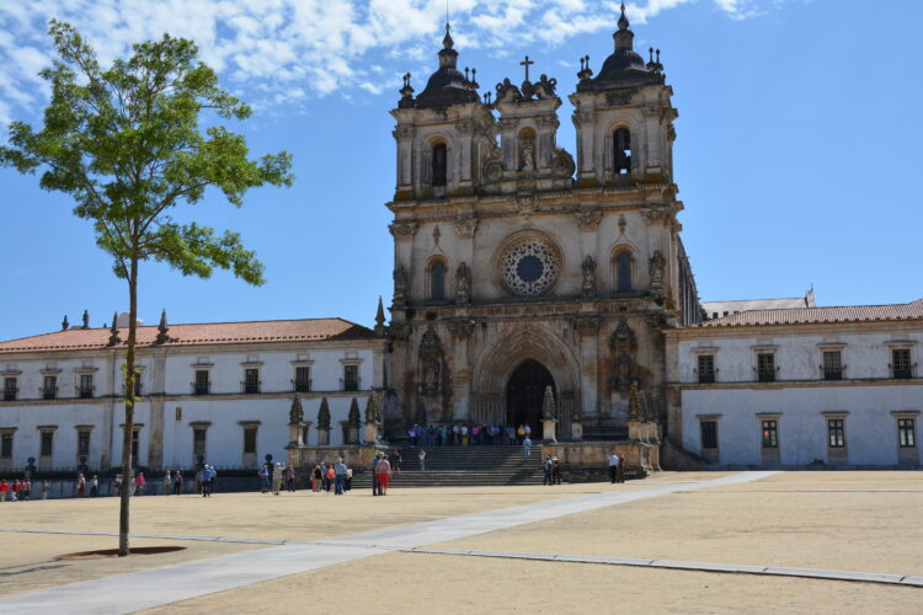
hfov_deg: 46.4
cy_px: 308
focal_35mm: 42
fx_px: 1077
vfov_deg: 31.9
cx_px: 462
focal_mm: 28
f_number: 8
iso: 100
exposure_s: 1/250
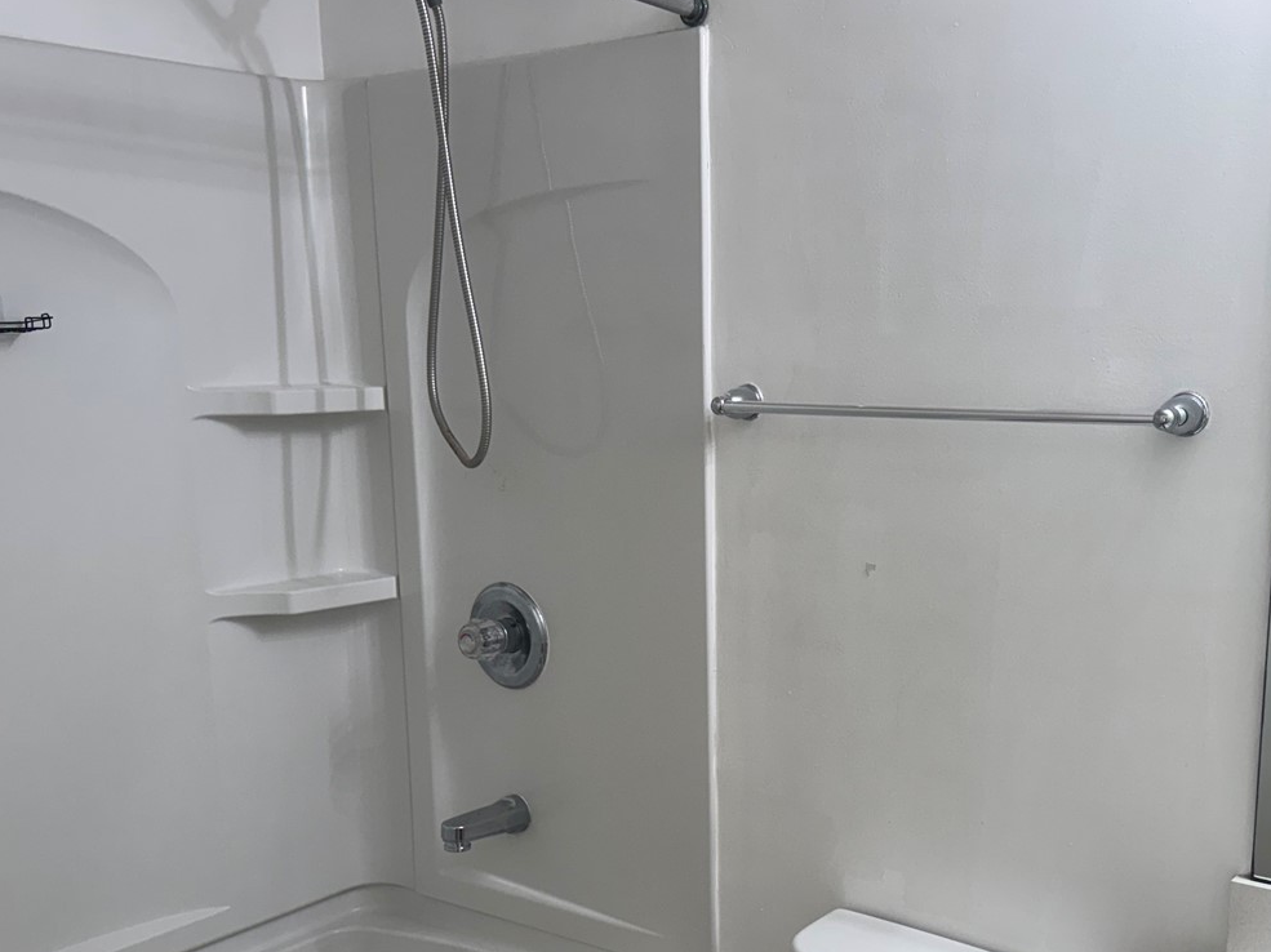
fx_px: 1431
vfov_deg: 36.5
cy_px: 623
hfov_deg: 47.8
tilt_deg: -13.4
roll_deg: +0.9
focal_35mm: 39
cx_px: 721
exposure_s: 1/120
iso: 100
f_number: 1.78
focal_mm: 6.76
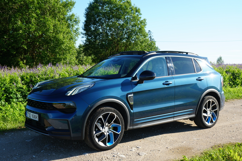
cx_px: 121
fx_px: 283
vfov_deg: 31.9
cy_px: 80
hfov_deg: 46.4
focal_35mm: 42
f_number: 9
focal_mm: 28
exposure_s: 1/100
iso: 100
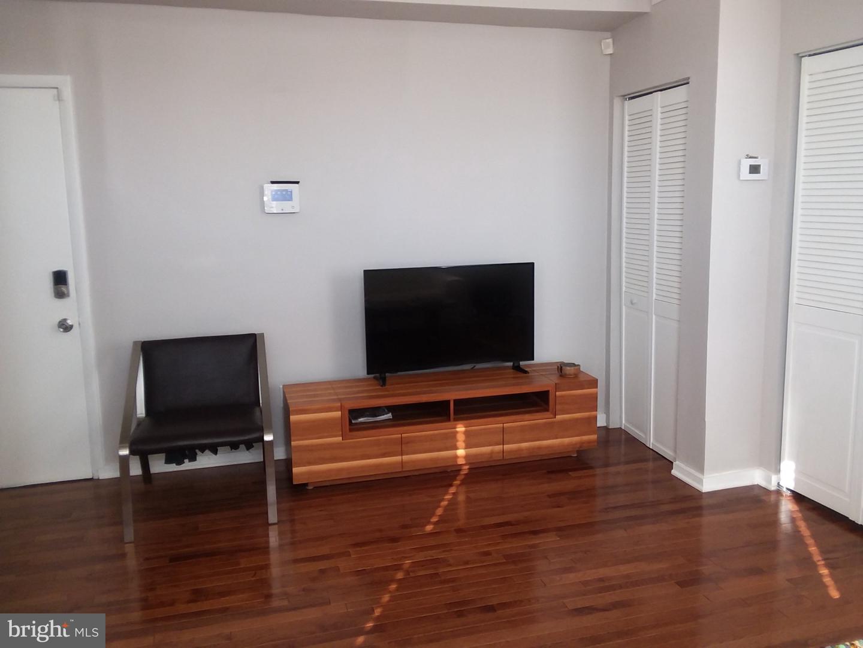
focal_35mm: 29
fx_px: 723
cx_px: 432
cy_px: 324
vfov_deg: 48.3
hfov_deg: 61.6
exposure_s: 1/60
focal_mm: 2.47
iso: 50
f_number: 1.9
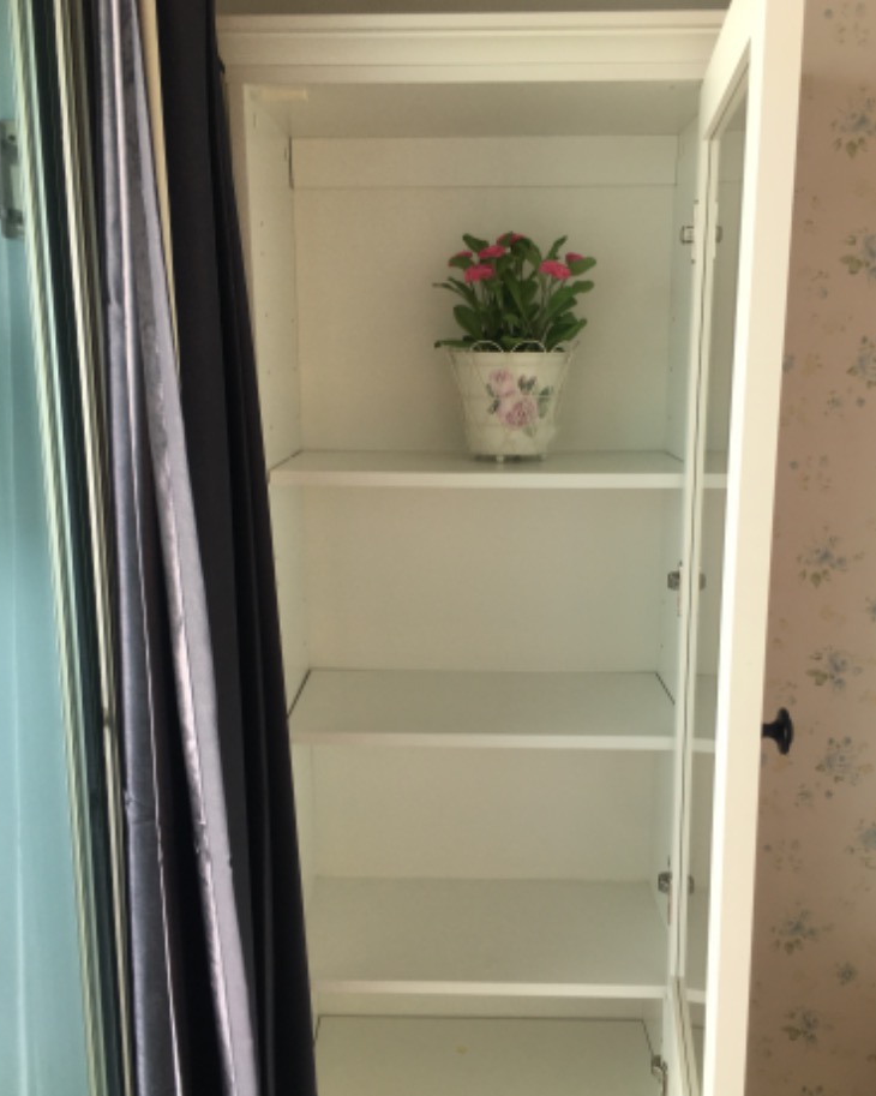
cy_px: 581
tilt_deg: -9.8
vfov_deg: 57.1
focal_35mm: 31
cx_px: 432
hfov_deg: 47.1
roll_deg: -0.9
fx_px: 1005
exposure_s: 1/50
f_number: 2.2
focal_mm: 4.15
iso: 32
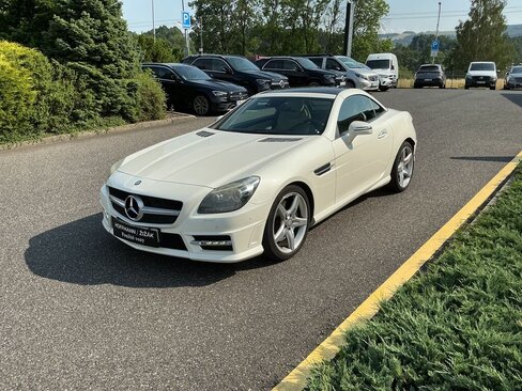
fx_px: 437
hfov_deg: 61.7
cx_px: 261
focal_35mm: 29
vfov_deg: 48.2
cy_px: 196
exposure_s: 1/2427
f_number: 1.8
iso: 25
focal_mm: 3
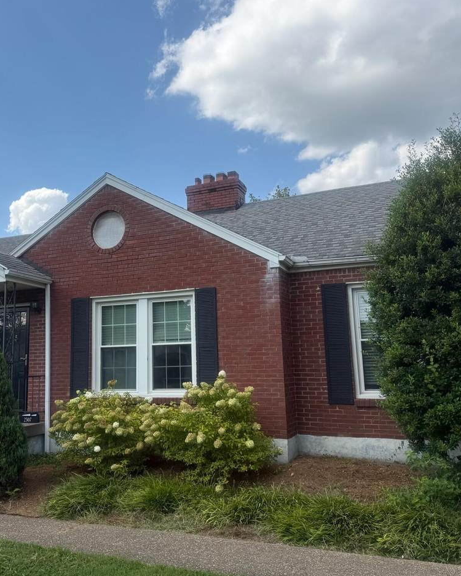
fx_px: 546
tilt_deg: +8.9
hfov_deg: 45.4
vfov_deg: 55.7
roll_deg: +1.2
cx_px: 175
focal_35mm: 32
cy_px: 283
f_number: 1.78
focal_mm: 6.76
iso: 80
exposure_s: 1/3425
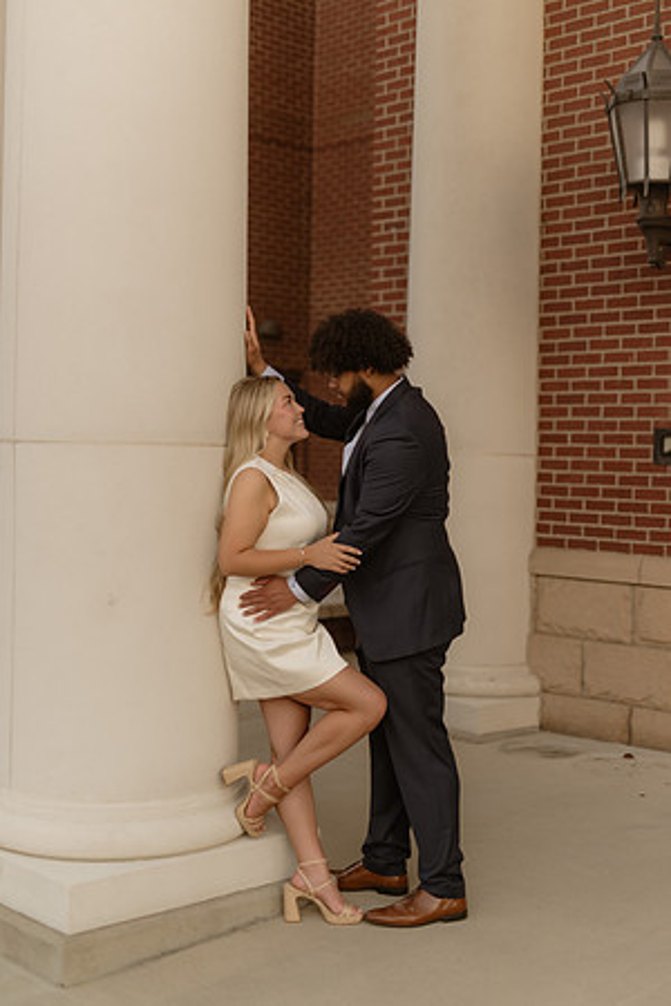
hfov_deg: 27.0
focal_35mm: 50
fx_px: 1398
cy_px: 503
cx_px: 336
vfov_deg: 39.6
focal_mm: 50
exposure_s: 1/250
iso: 250
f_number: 1.4
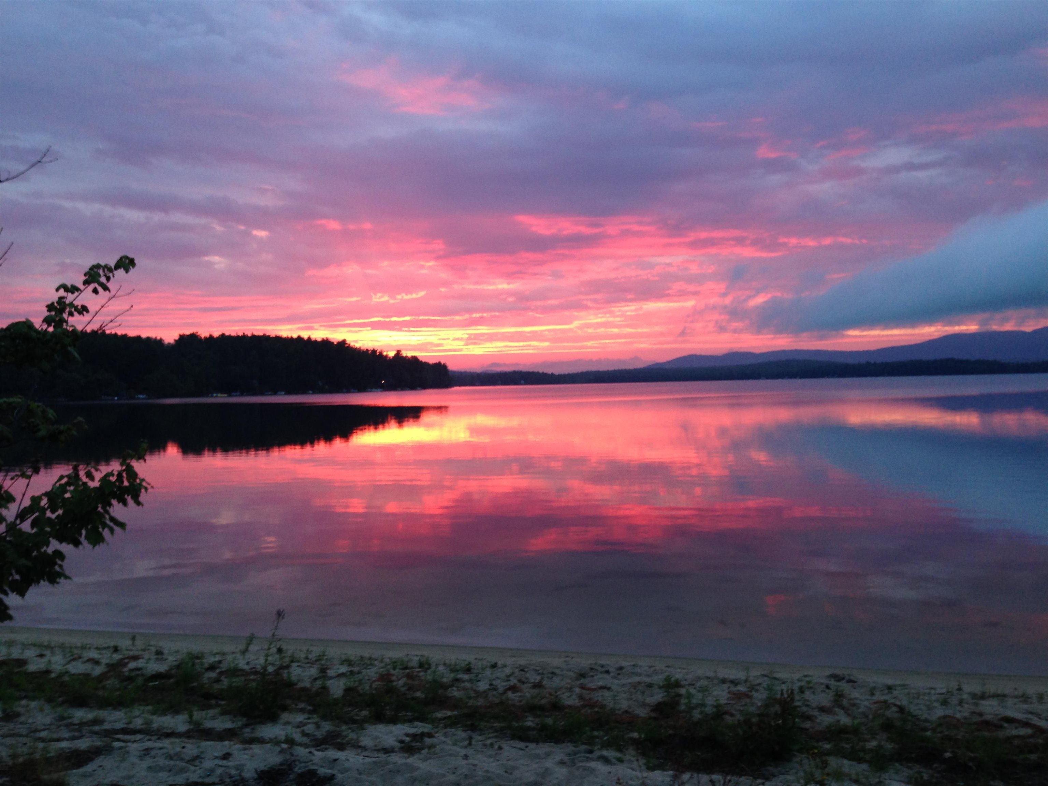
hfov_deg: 55.4
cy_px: 393
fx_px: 999
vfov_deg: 42.9
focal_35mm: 33
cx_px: 524
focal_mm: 4.12
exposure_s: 1/20
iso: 64
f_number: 2.4
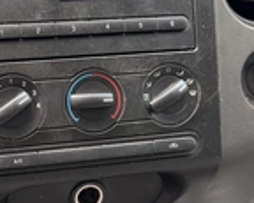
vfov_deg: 23.5
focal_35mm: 65
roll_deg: -1.2
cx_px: 74
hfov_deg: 28.9
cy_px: 90
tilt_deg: -25.6
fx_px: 488
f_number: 1.78
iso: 160
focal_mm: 6.76
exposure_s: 1/217
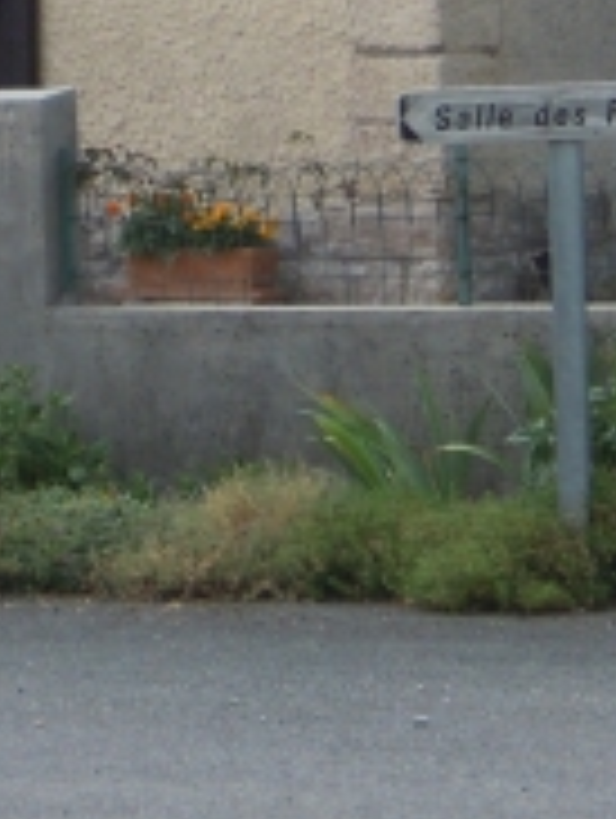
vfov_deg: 9.6
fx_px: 4782
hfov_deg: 7.4
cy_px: -194
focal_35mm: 202
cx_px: 135
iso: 100
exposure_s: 1/250
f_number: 3.4
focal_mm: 8.3
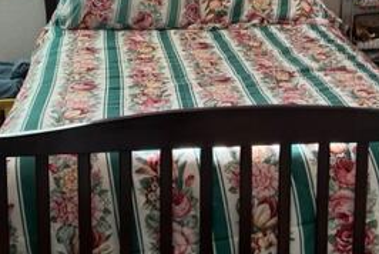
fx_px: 685
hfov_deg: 30.9
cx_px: 192
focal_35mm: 65
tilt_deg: -8.3
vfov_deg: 19.8
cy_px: -41
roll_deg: -0.2
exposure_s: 1/120
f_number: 1.5
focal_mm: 5.7
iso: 80
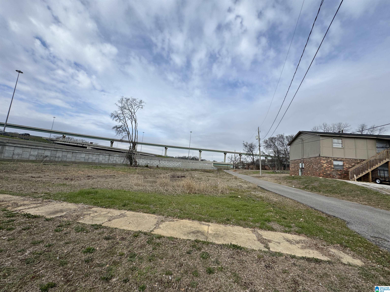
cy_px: 146
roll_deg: -5.4
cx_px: 195
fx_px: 158
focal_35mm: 14
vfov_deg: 85.7
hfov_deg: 102.1
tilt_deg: +10.8
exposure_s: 1/2674
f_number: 2.2
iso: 50
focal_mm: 2.22
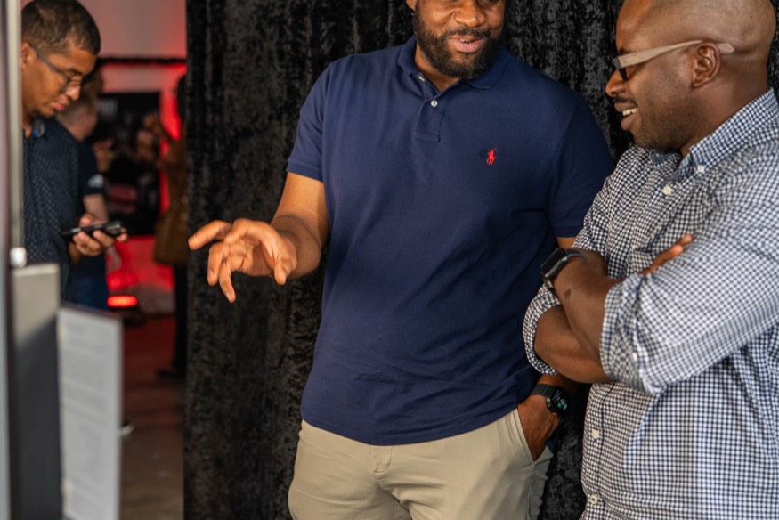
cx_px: 296
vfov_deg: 21.2
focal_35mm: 64
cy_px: 161
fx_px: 1385
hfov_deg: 31.3
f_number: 2
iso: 250
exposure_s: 1/125
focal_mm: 35
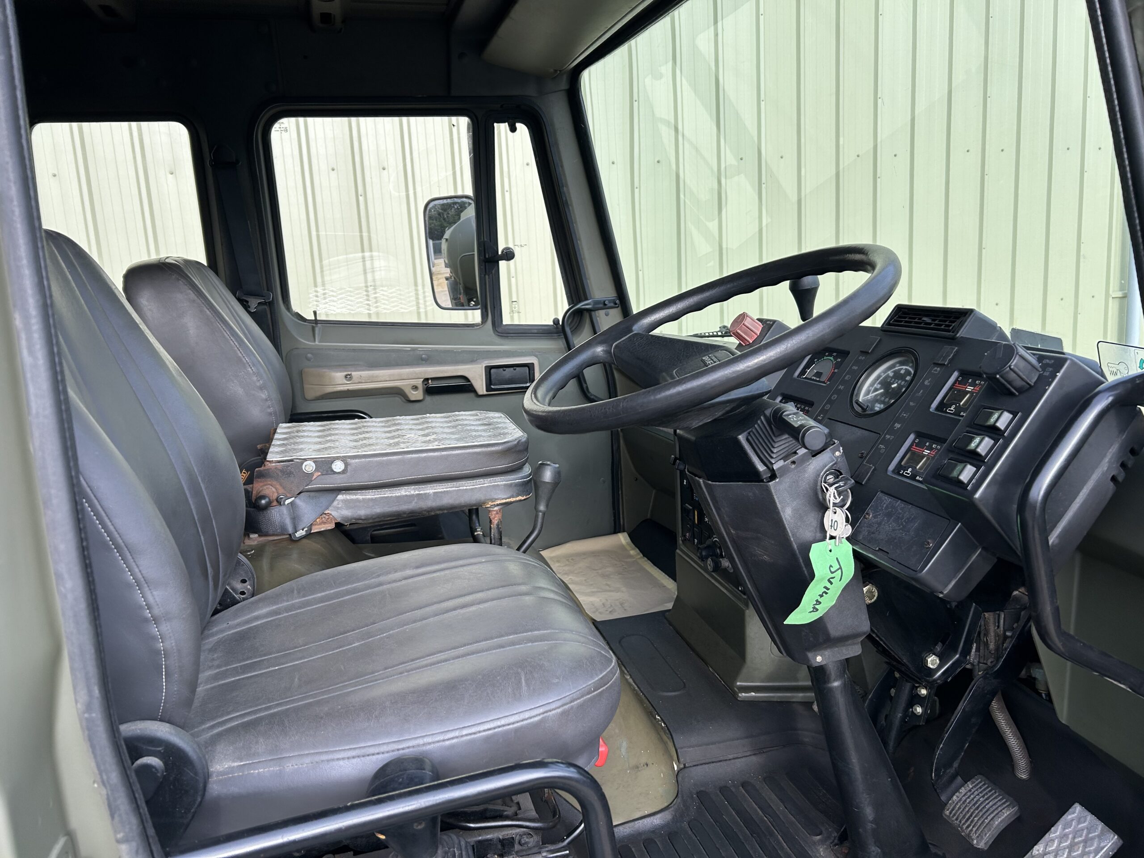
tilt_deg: -9.2
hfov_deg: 67.3
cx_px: 572
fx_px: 859
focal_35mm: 26
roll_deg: +3.8
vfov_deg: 53.1
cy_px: 429
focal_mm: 5.7
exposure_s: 1/625
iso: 50
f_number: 1.5
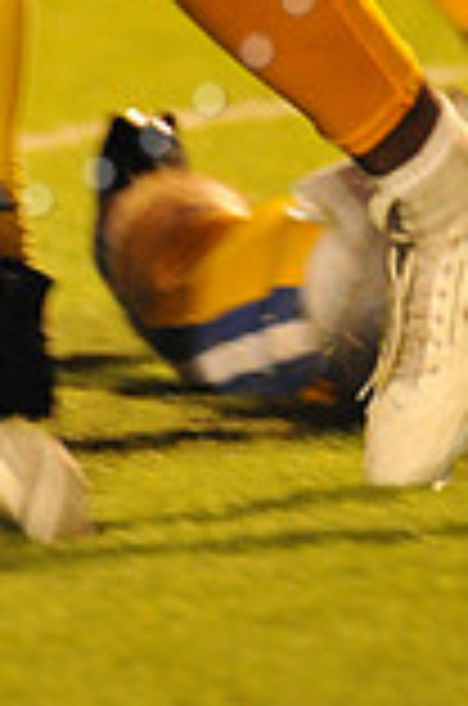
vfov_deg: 0.9
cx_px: -140
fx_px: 43498
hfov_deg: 0.6
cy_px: -306
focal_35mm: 2221
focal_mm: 600
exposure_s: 1/160
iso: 6400
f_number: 6.3
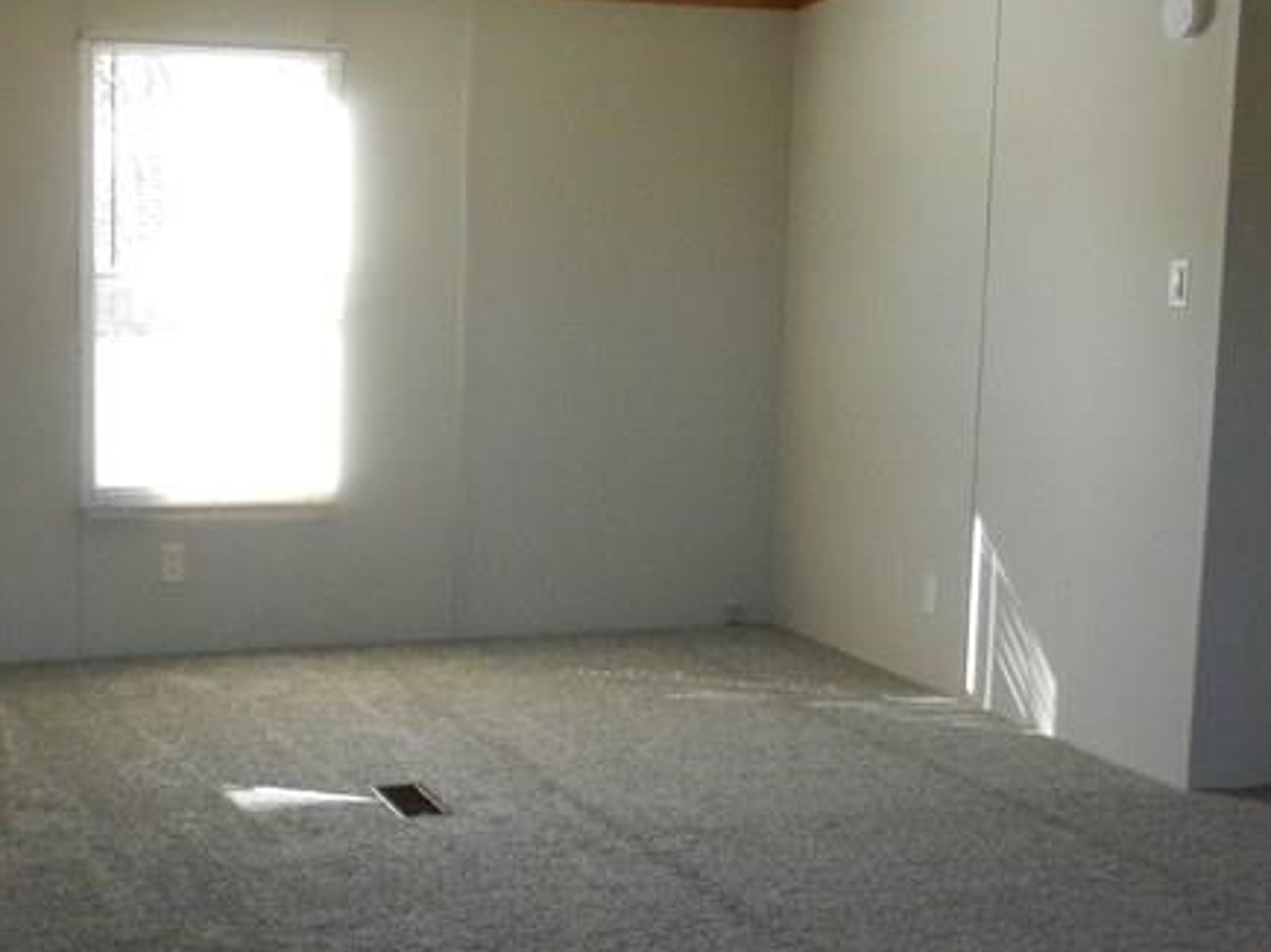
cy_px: 530
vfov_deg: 24.8
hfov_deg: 32.7
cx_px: 583
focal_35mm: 59
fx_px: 2165
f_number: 3.5
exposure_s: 1/200
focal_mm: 4.5
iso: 560
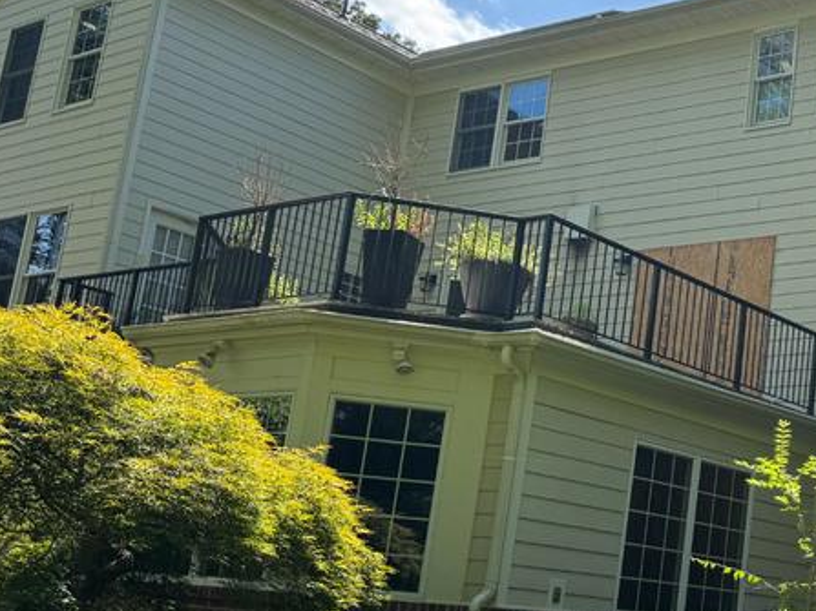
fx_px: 1296
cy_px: 361
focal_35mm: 55
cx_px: 838
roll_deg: -5.1
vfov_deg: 26.5
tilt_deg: +11.1
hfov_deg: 31.9
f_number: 1.78
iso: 80
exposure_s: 1/1285
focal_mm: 6.76
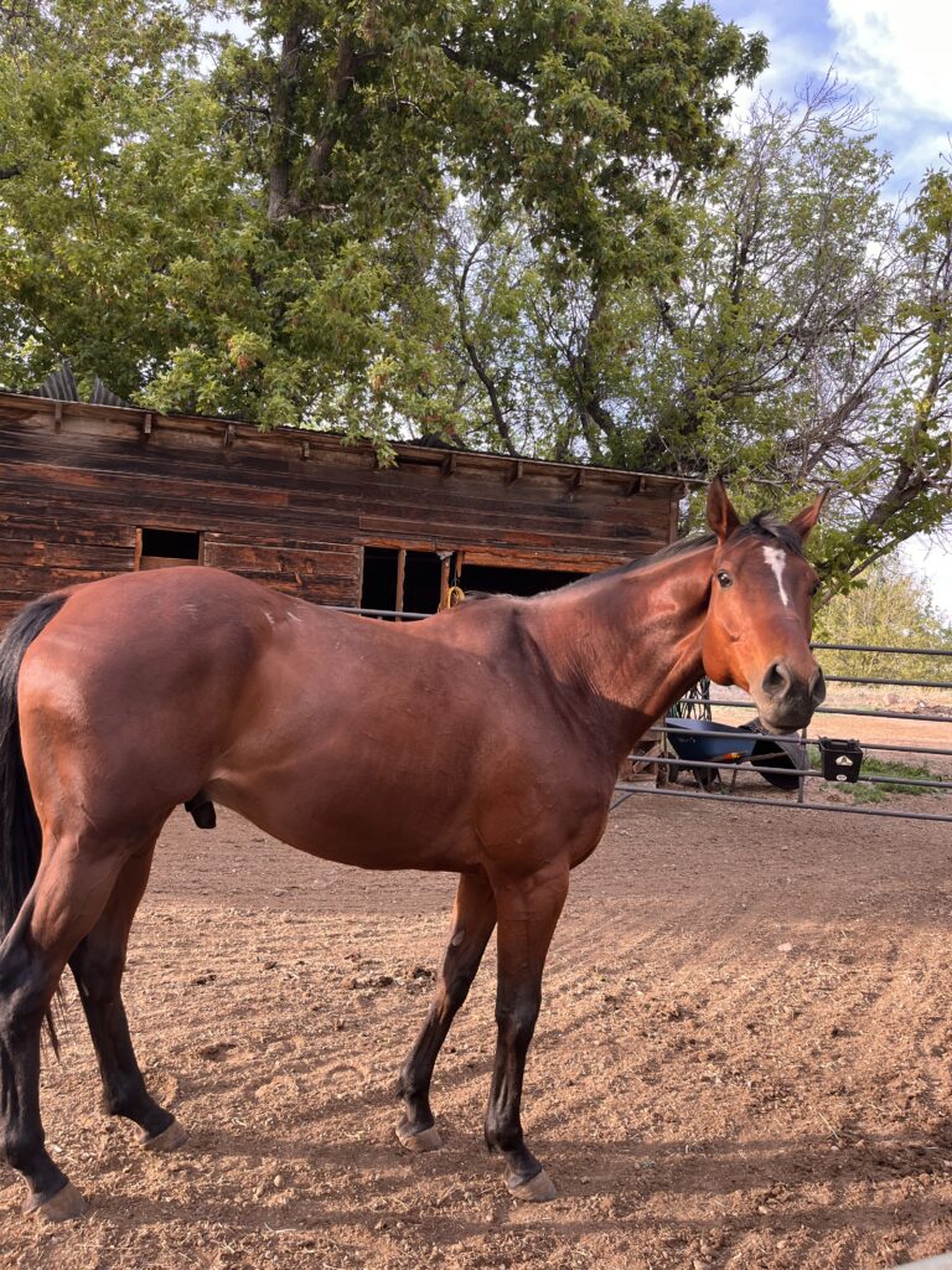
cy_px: 635
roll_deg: -3.3
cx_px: 476
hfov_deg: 53.1
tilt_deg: -1.1
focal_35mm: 26
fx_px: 953
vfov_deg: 67.3
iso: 40
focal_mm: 5.1
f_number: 1.6
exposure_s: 1/159
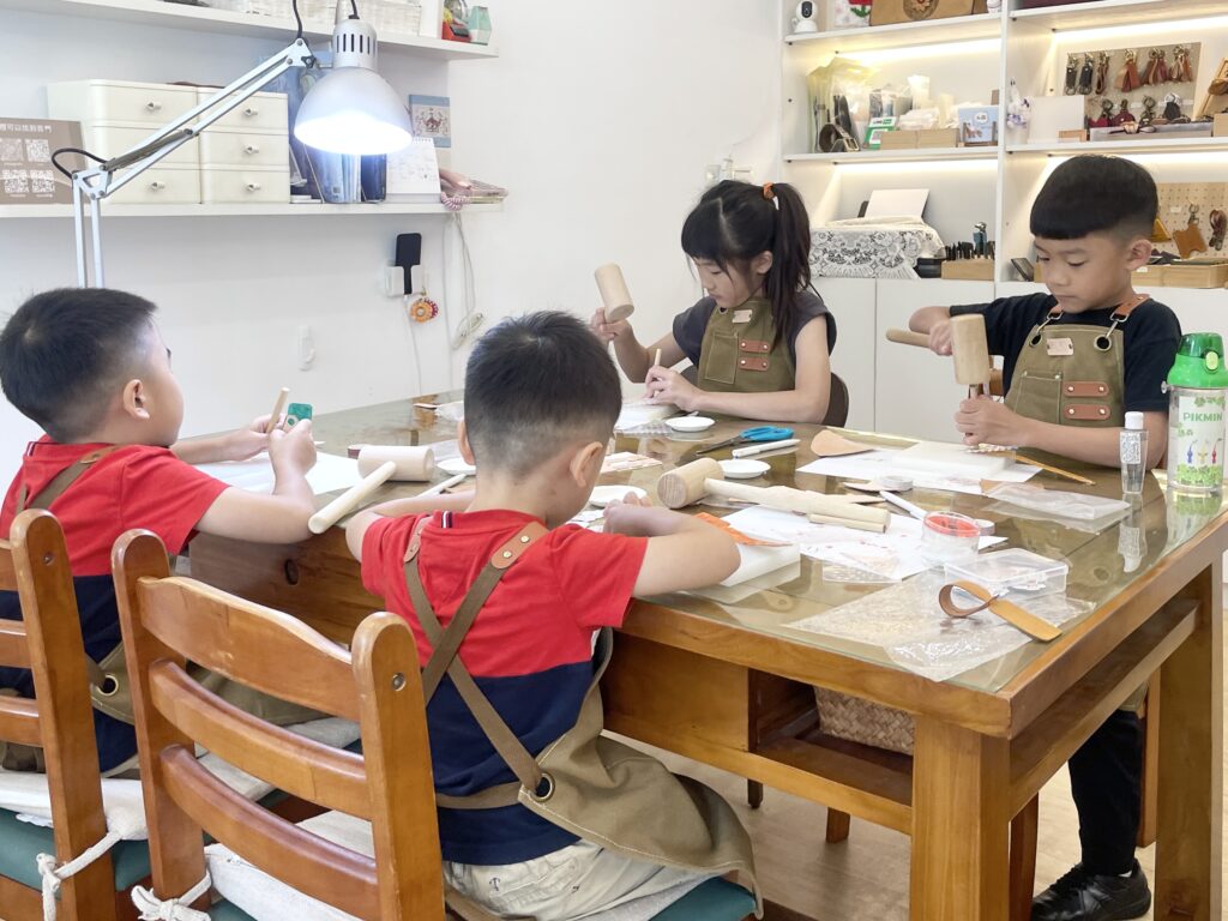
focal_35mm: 26
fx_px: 922
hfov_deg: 67.3
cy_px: 460
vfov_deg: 53.1
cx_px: 614
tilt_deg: -7.0
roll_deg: +3.2
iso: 100
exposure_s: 1/120
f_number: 1.6
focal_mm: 4.2
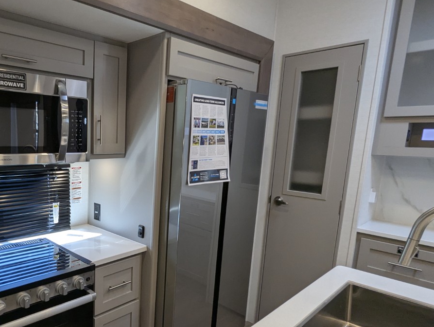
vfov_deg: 54.6
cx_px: 120
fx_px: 314
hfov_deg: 66.0
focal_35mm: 25
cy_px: 196
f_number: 2.2
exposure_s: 1/139
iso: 149
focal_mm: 2.35
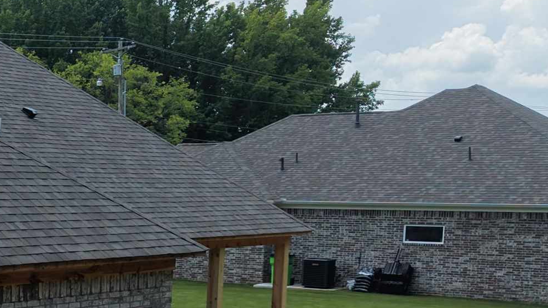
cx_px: -263
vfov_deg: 14.7
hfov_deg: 22.0
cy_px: 301
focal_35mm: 81
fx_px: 1177
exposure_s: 1/6000
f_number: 1.8
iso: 400
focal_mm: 8.67
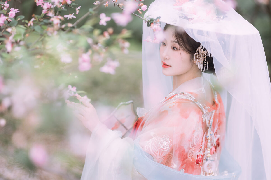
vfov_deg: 16.1
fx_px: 640
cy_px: 90
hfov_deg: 23.9
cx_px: 136
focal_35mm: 85
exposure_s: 1/200
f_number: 2
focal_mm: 85
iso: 200
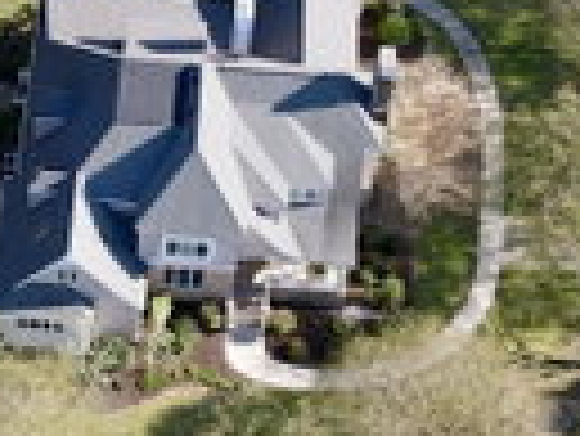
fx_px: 1996
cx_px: 70
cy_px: 189
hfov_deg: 16.3
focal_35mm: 119
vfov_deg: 12.5
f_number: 2.8
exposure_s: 1/180
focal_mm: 4.5
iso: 100
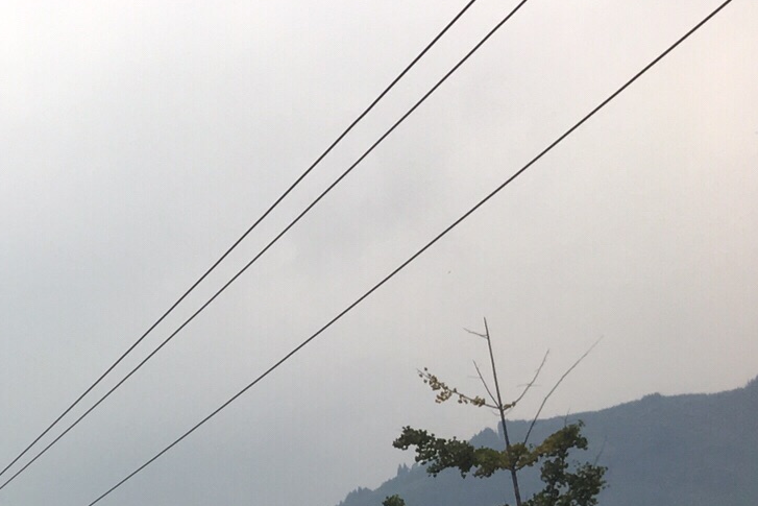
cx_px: -267
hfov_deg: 21.7
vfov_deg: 15.4
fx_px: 1748
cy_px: 723
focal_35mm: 83
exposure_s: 1/255
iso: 25
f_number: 2.2
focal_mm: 4.15
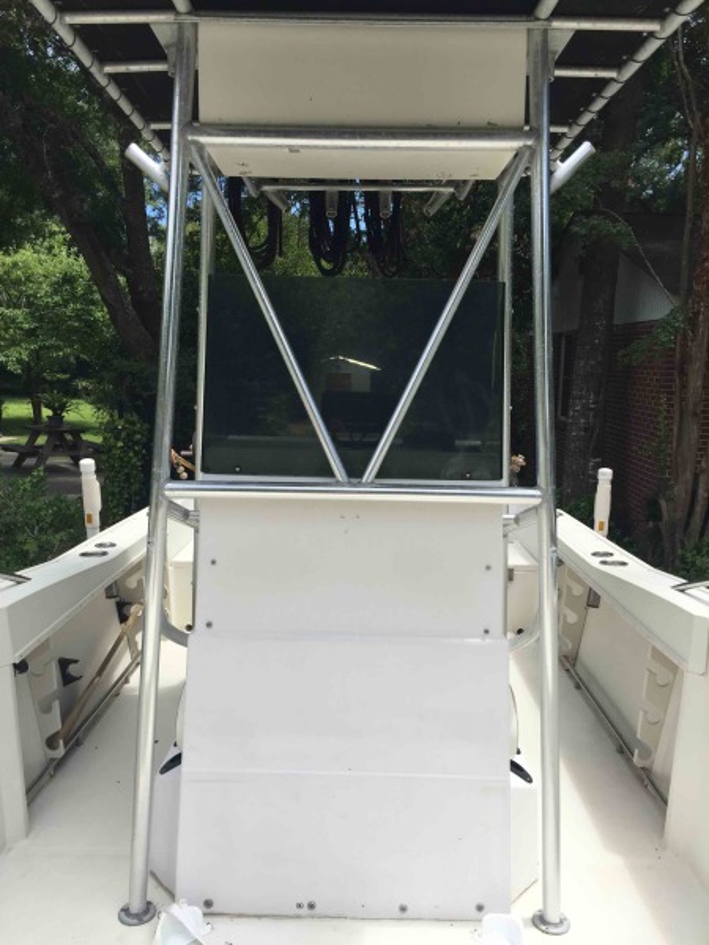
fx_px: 792
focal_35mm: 29
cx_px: 354
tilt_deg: -7.2
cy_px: 472
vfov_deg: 61.7
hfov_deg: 48.2
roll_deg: -0.9
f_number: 2.2
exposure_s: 1/1319
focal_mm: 4.15
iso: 32
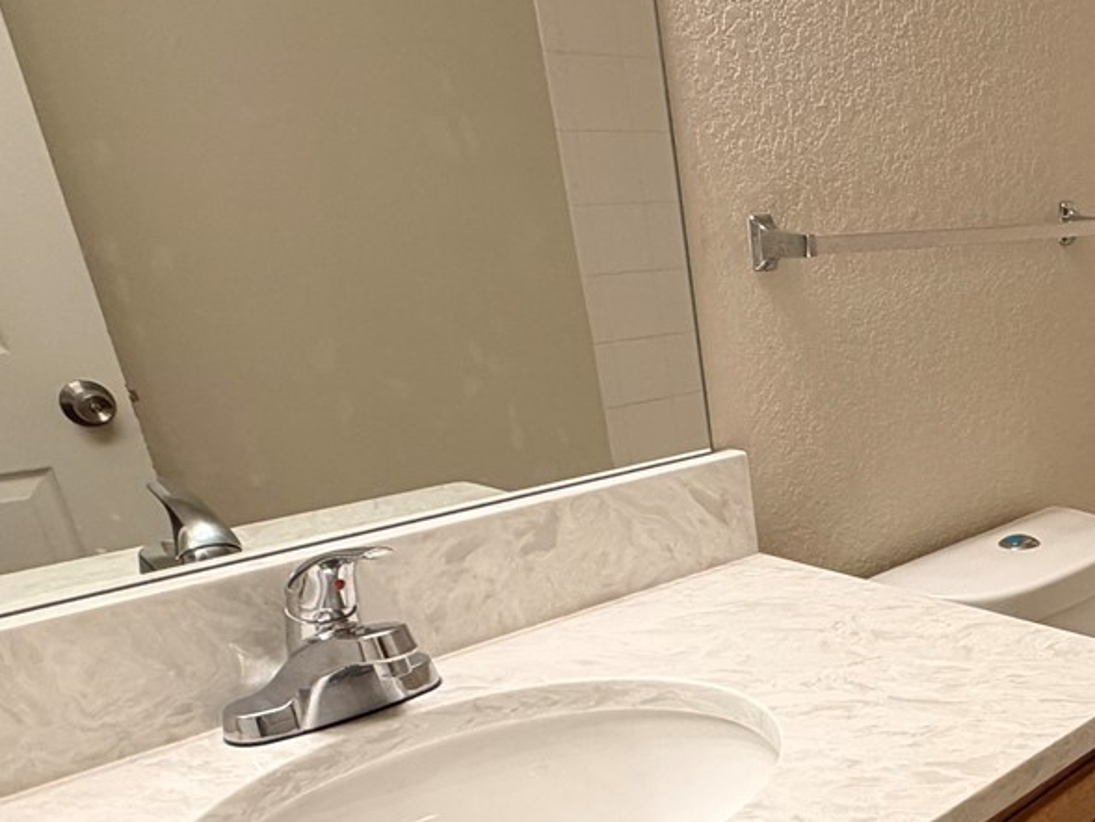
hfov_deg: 42.5
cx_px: 1086
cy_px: 751
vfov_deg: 35.4
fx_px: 1202
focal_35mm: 38
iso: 160
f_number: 2.2
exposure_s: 1/60
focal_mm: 2.22
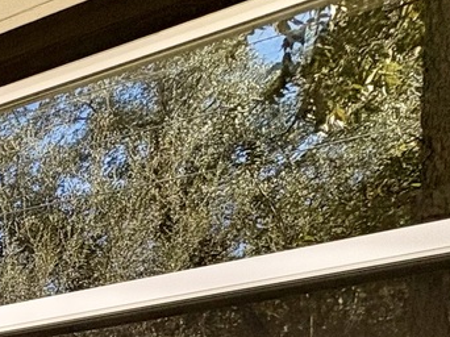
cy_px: 609
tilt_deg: +0.0
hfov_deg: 21.0
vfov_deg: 18.9
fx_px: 766
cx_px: -378
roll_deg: -0.3
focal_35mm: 59
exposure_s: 1/295
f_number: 2.2
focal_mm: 2.22
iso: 40
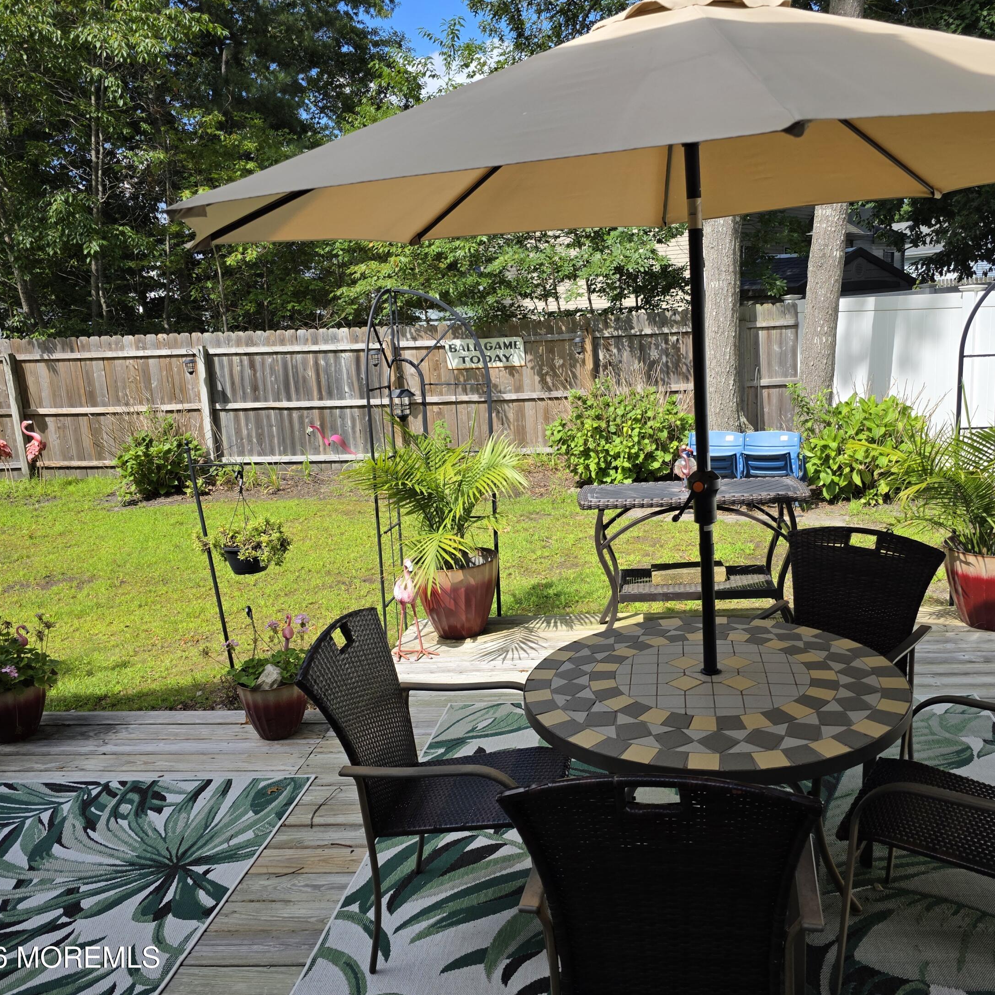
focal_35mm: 28
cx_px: 605
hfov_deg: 56.8
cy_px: 491
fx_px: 911
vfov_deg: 57.3
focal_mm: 6.3
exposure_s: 1/3707
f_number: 1.7
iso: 80
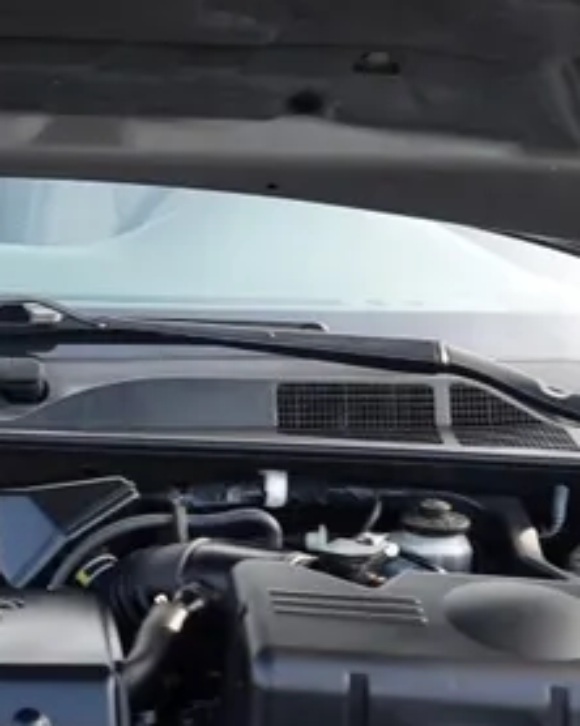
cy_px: 201
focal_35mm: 119
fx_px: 2556
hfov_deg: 12.8
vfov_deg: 16.1
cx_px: -27
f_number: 2.8
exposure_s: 1/80
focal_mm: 10.8
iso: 100
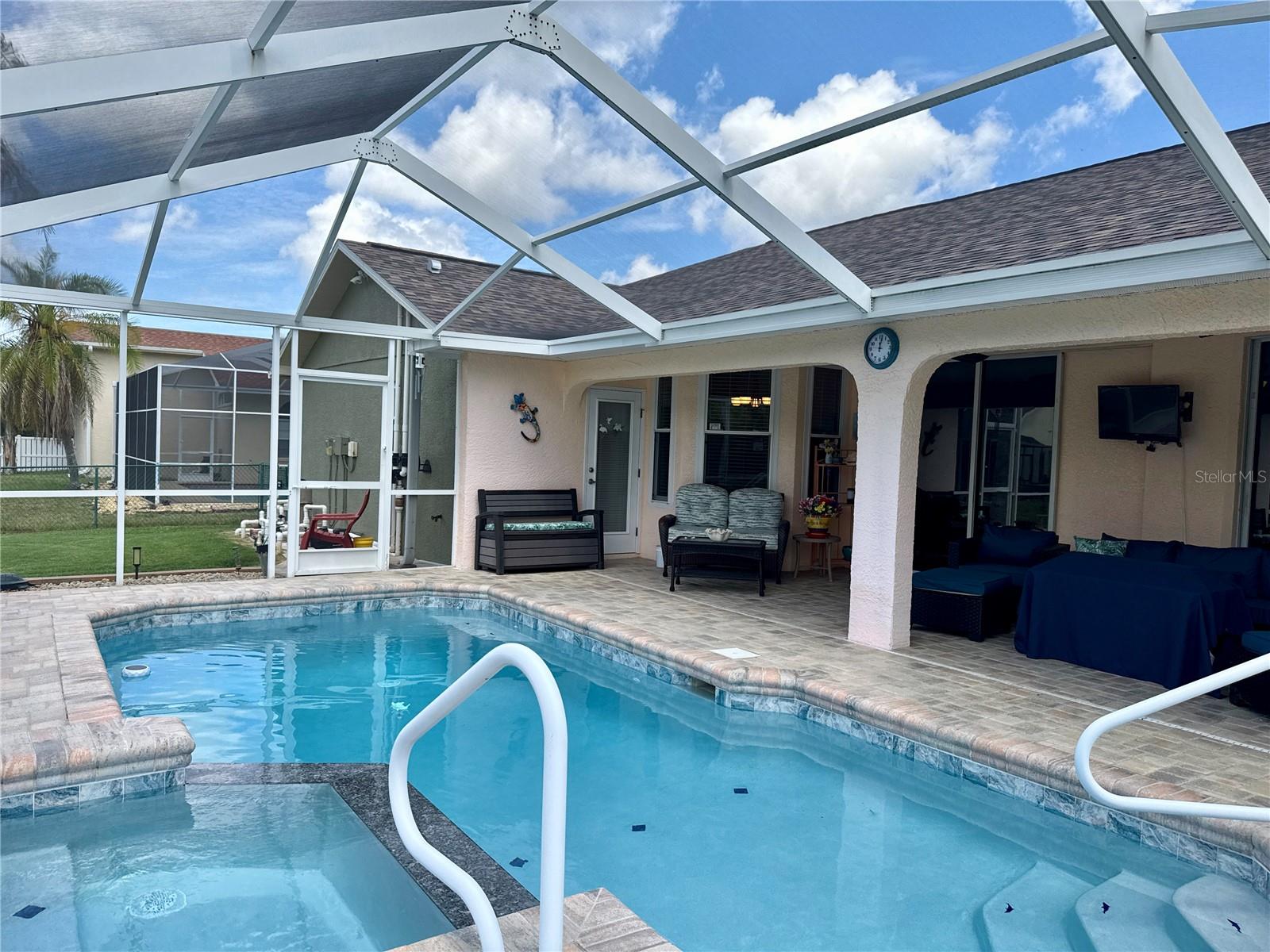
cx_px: 635
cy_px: 476
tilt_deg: -4.0
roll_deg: -3.5
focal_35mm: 24
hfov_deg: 71.6
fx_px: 881
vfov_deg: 56.8
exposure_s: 1/1770
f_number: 1.78
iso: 80
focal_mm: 6.76
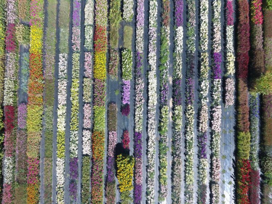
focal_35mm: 20
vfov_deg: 66.0
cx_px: 136
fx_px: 157
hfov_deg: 81.7
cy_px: 102
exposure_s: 1/450
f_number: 2.8
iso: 100
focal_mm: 3.61
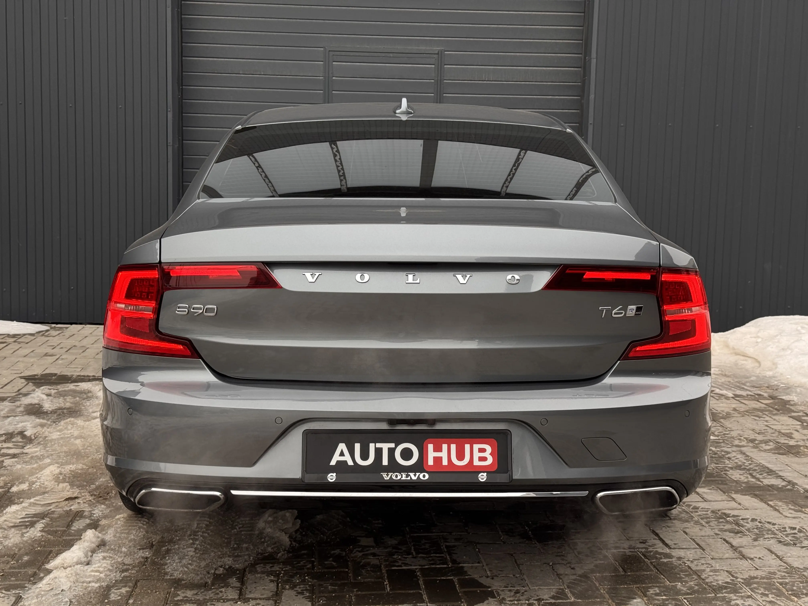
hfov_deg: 39.7
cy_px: 303
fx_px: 1120
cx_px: 404
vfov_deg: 30.3
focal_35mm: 48
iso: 64
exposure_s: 1/854
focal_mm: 6.76
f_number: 1.78
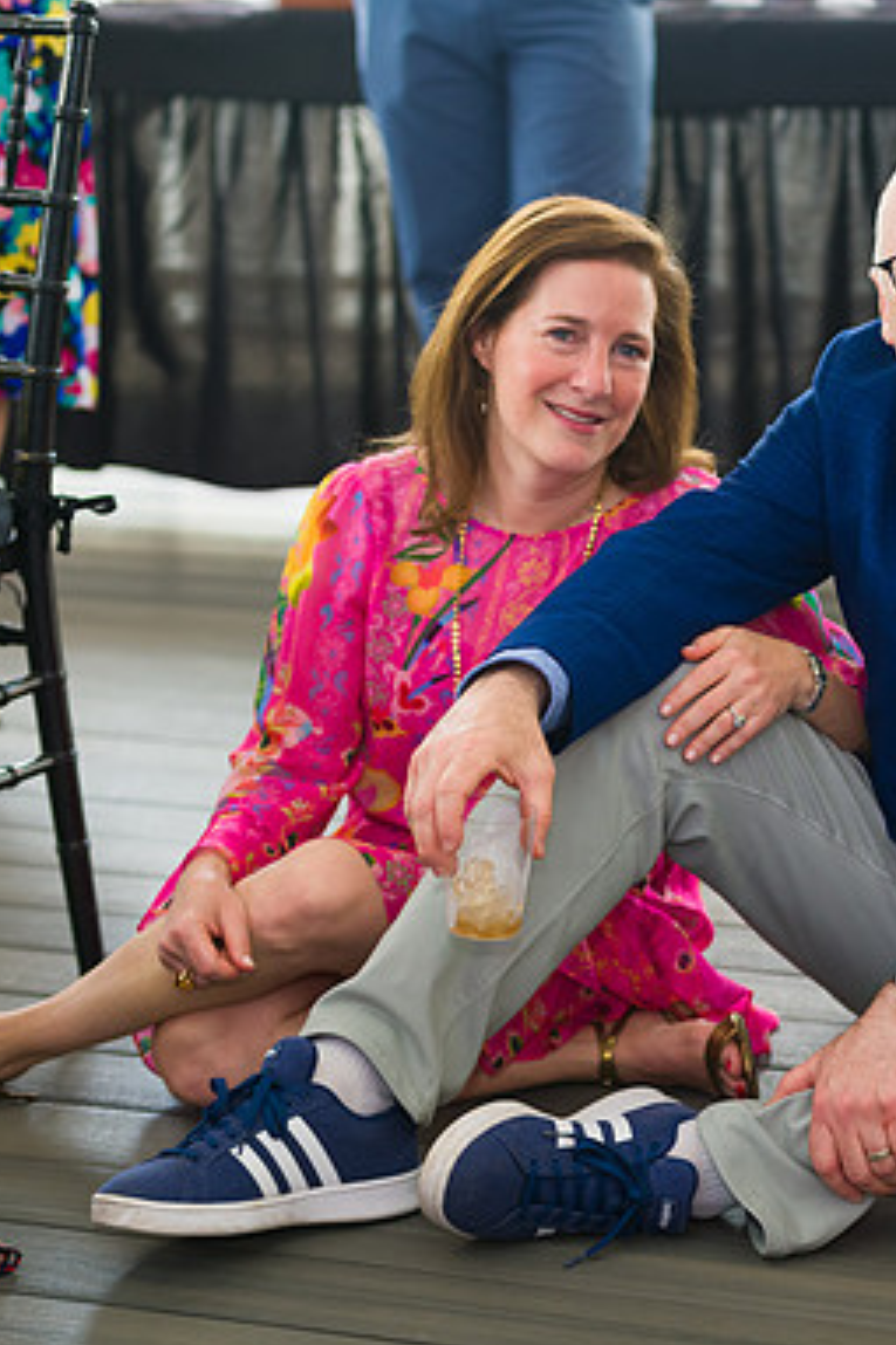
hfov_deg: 12.9
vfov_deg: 19.3
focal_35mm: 106
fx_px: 3961
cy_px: 676
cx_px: 682
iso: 400
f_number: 3.2
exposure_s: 1/200
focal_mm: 70
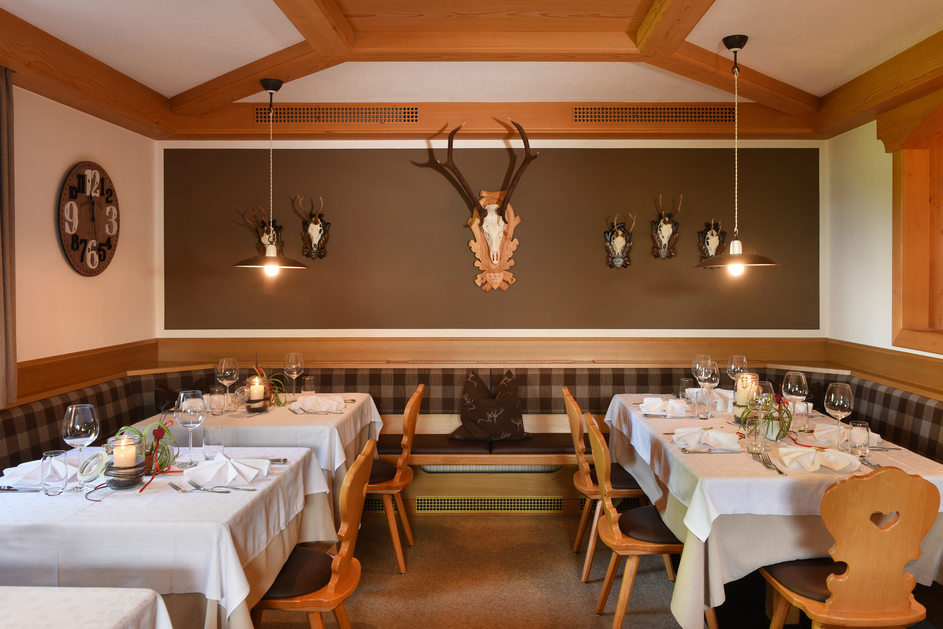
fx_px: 734
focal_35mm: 28
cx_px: 472
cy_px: 314
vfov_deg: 46.4
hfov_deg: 65.5
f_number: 8
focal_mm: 28
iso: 160
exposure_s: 1/1.3
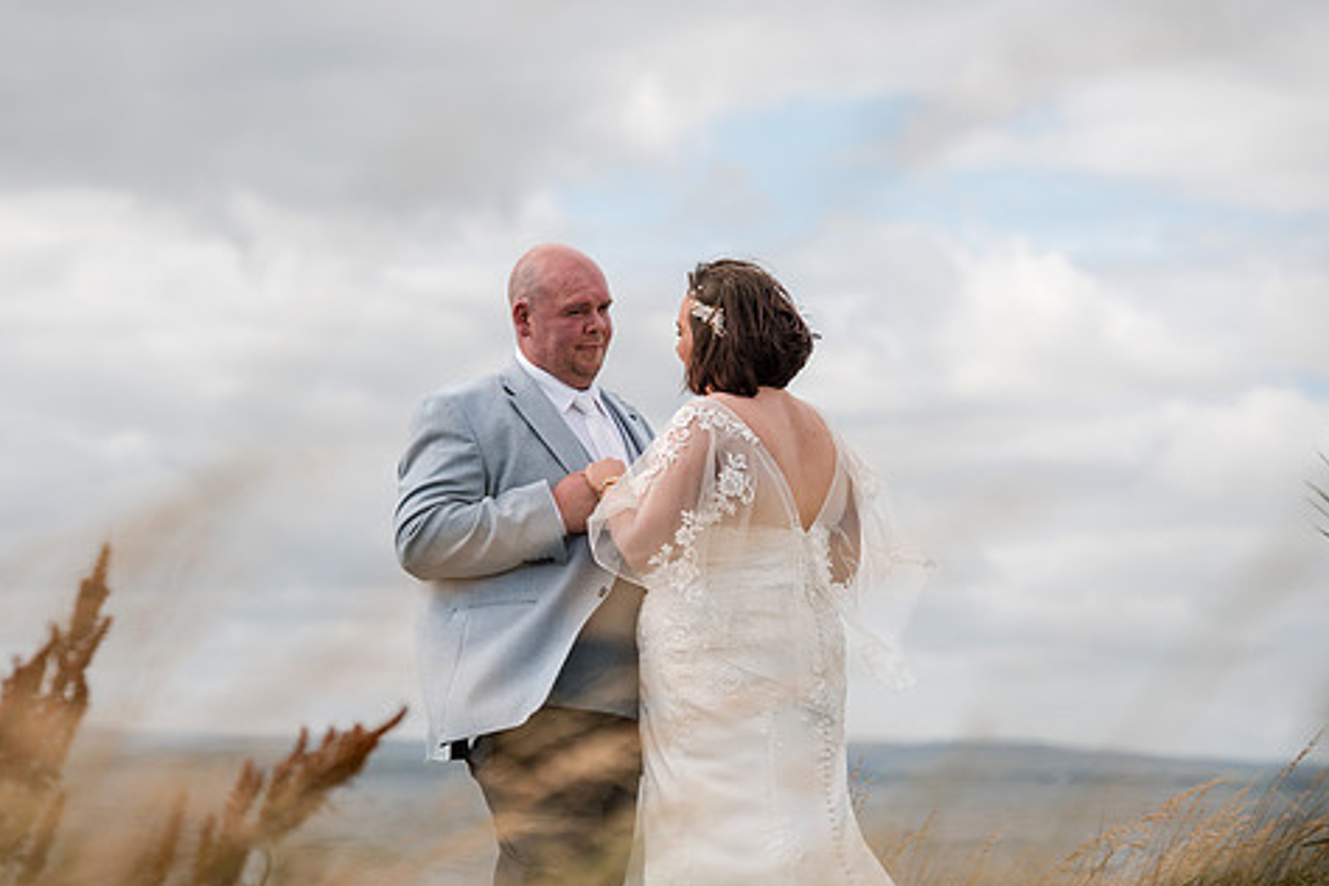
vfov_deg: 13.2
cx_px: 608
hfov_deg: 19.6
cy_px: 500
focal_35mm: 104
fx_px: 3839
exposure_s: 1/2500
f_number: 3.2
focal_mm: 85
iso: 100
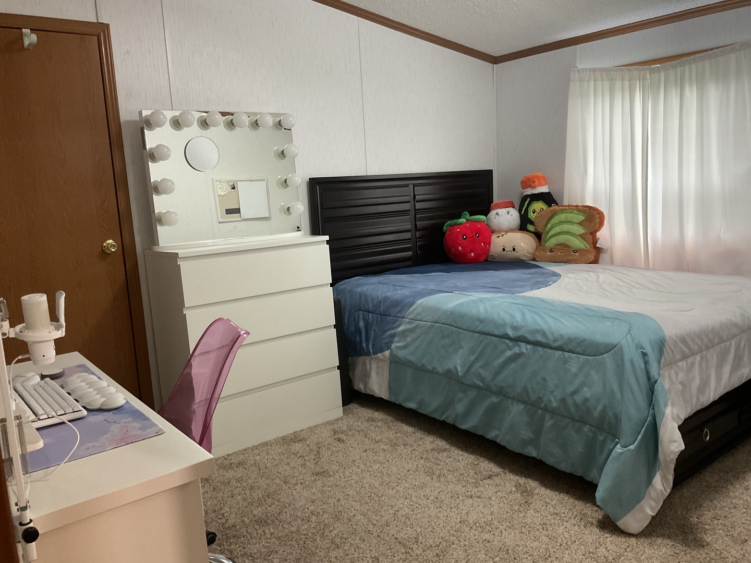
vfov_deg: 48.2
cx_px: 376
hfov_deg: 61.7
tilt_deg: -9.0
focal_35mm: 29
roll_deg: +1.6
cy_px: 282
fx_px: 629
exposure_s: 1/40
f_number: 1.8
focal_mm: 3
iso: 200
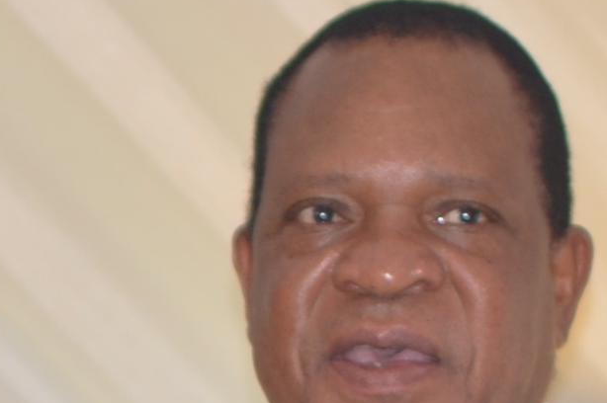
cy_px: 1001
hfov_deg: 3.9
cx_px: -214
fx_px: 8826
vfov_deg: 2.6
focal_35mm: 524
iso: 200
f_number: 2.8
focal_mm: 50
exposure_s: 1/100
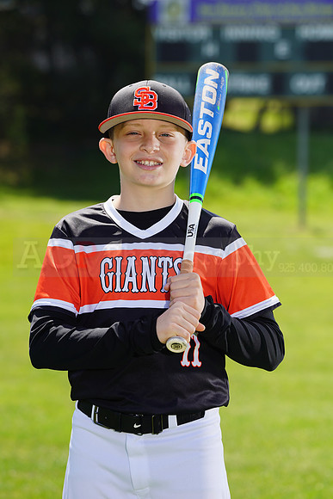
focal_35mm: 215
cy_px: 250
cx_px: 166
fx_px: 2981
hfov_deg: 6.4
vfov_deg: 9.6
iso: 100
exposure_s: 1/250
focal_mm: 215
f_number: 8
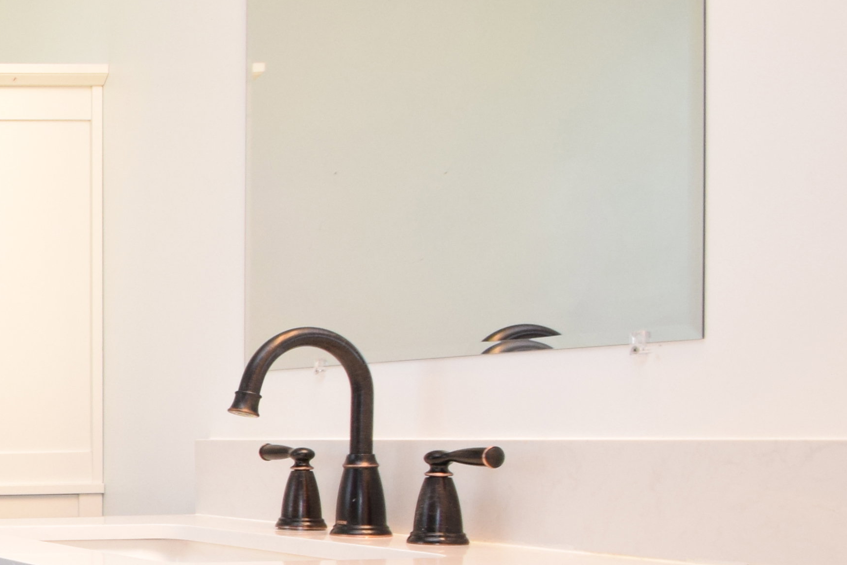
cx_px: -445
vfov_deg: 25.6
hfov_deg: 26.6
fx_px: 1223
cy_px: 436
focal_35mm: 52
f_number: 5.6
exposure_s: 1/125
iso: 800
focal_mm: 10
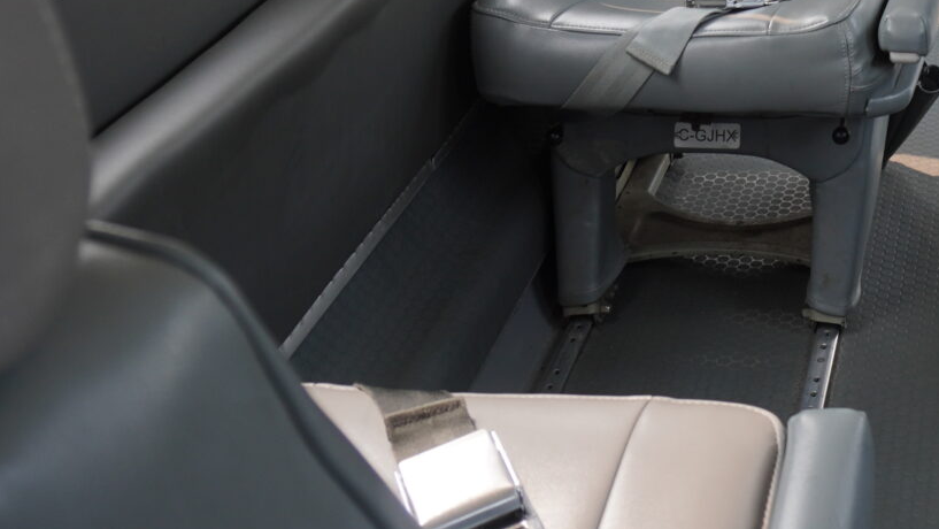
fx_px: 1569
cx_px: 1047
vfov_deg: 17.4
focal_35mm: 63
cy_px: -234
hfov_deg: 29.8
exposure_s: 1/80
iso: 100
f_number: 4.5
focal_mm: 16
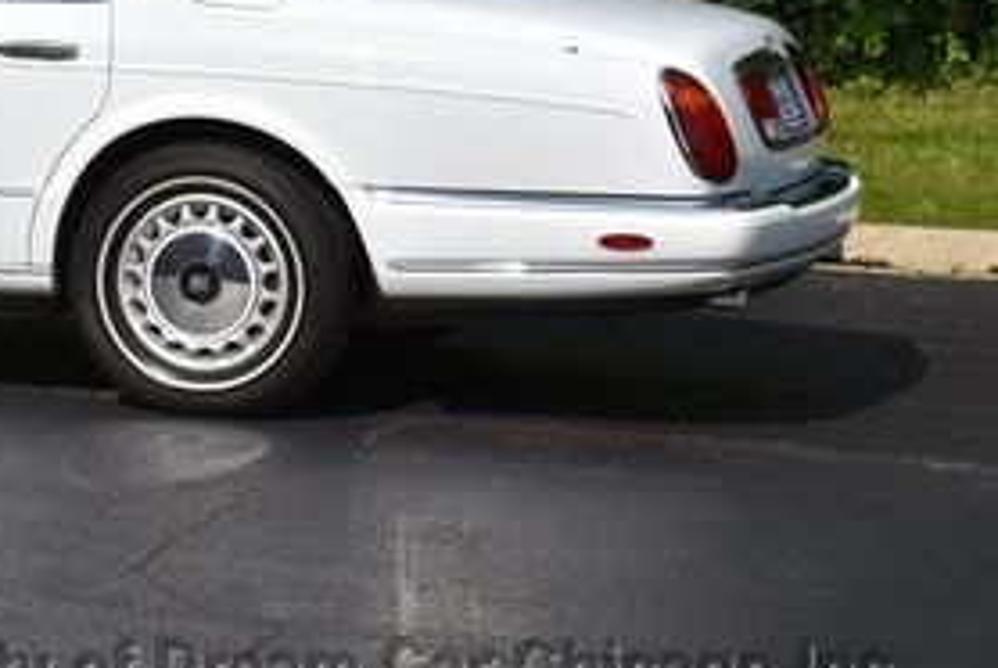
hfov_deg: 12.1
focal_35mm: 166
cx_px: -140
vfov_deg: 8.2
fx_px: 4607
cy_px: -32
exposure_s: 1/250
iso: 100
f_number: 11
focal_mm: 48
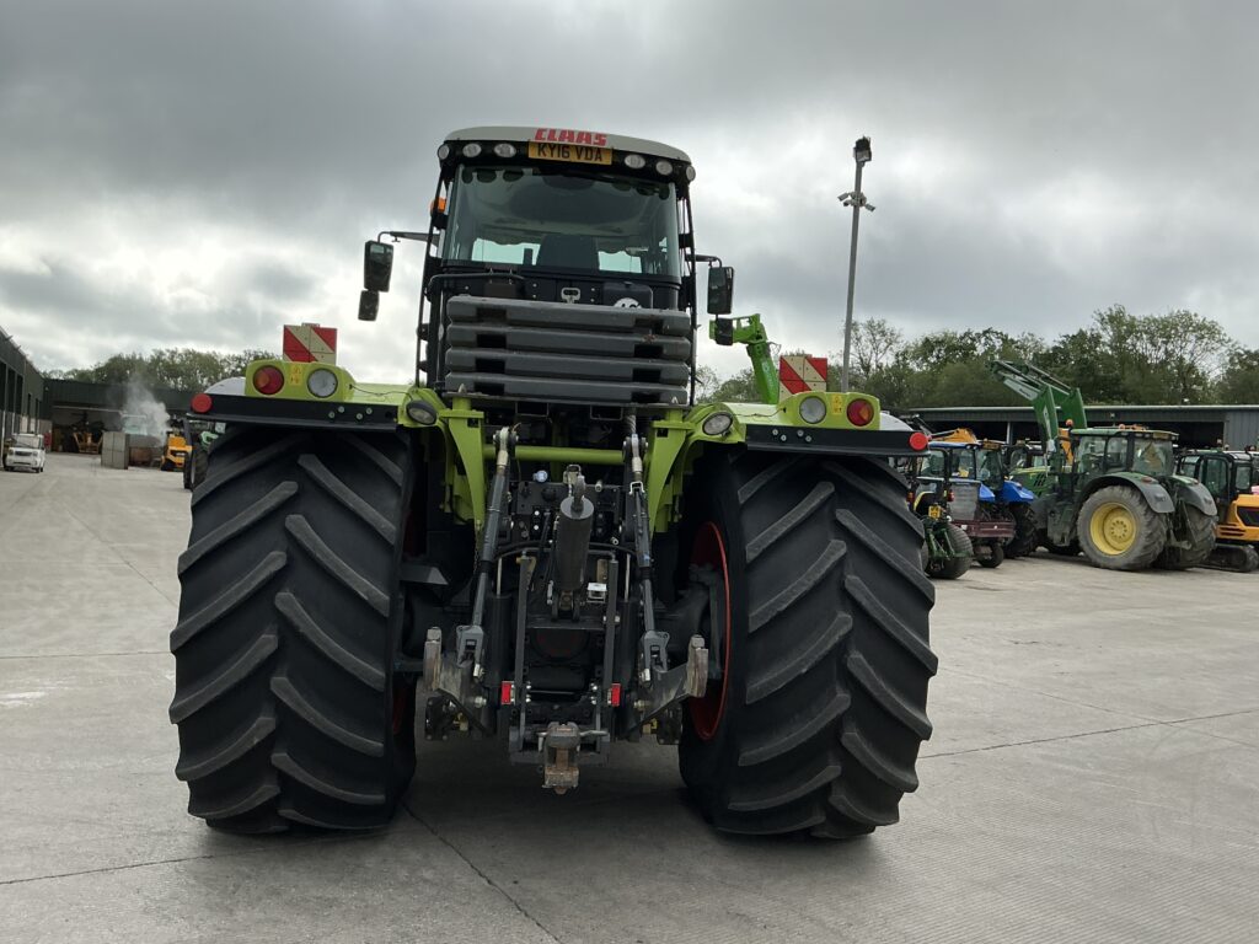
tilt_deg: +1.1
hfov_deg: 63.4
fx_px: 1018
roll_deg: -3.0
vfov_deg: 49.7
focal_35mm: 28
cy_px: 472
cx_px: 630
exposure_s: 1/1451
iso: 25
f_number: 1.8
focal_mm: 3
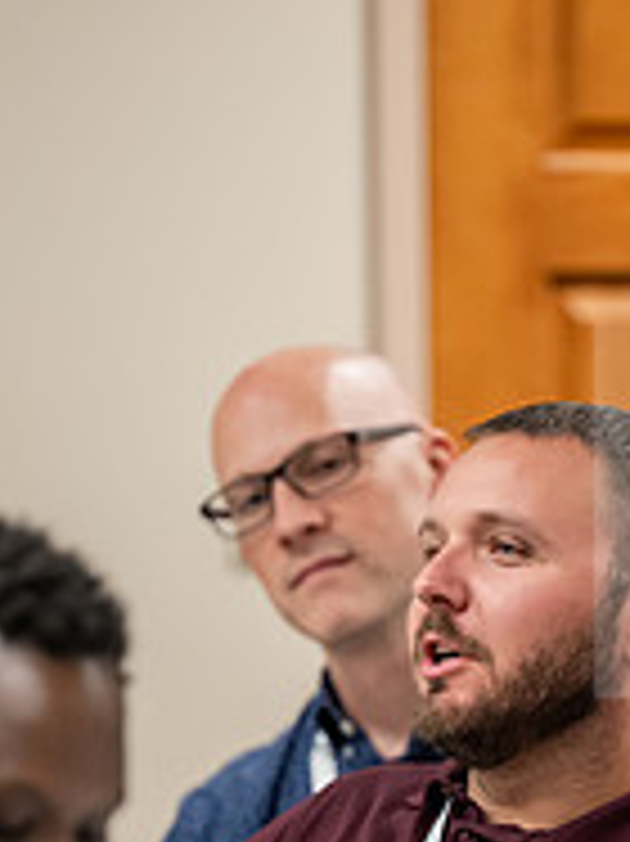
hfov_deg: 2.7
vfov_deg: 3.6
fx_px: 13386
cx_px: 459
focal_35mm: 551
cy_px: 867
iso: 2000
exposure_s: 1/160
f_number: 2.8
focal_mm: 185
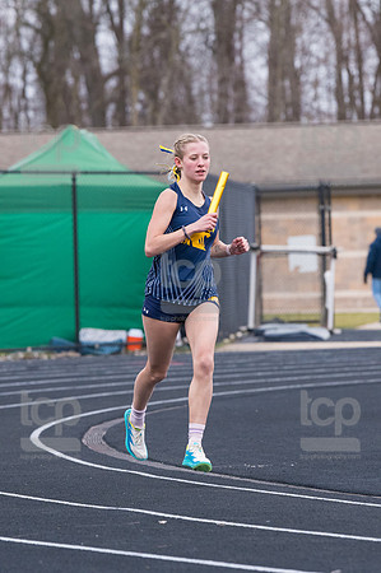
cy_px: 286
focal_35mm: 262
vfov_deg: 7.9
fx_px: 4169
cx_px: 190
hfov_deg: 5.2
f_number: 5
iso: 2000
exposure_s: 1/1600
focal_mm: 175
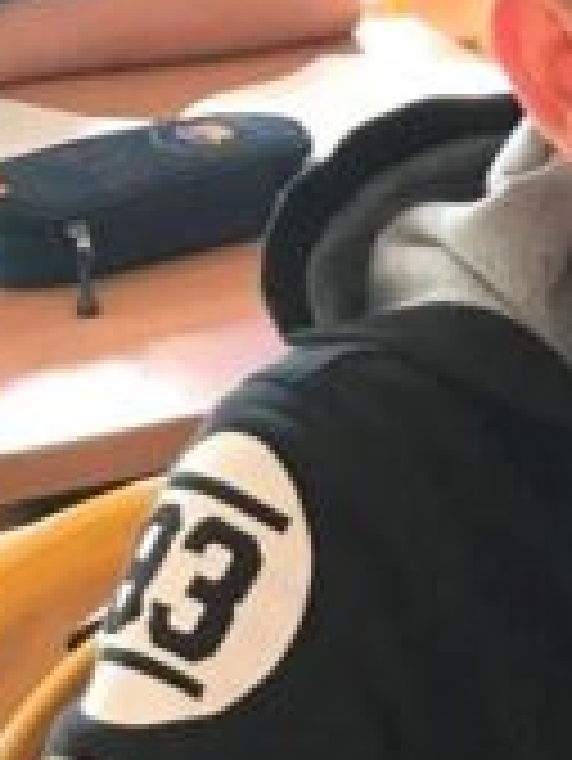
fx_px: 2773
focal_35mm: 126
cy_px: 1165
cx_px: 856
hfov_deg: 11.3
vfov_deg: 14.5
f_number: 1.8
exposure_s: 1/50
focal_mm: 3.99
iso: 32
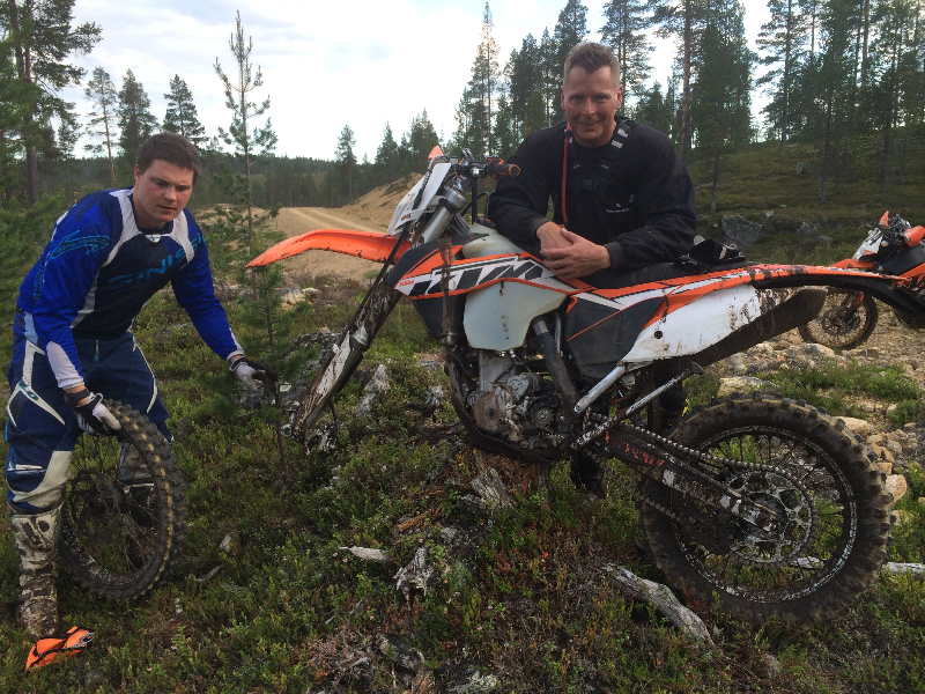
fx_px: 802
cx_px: 462
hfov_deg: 60.0
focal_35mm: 30
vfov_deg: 46.8
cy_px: 347
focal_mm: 4.12
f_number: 2.2
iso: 32
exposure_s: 1/270
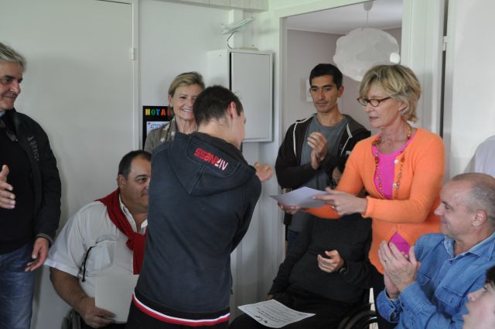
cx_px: 248
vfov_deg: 29.8
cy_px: 164
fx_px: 618
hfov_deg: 43.7
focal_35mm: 45
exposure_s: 1/30
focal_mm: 30
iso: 900
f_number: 4.2
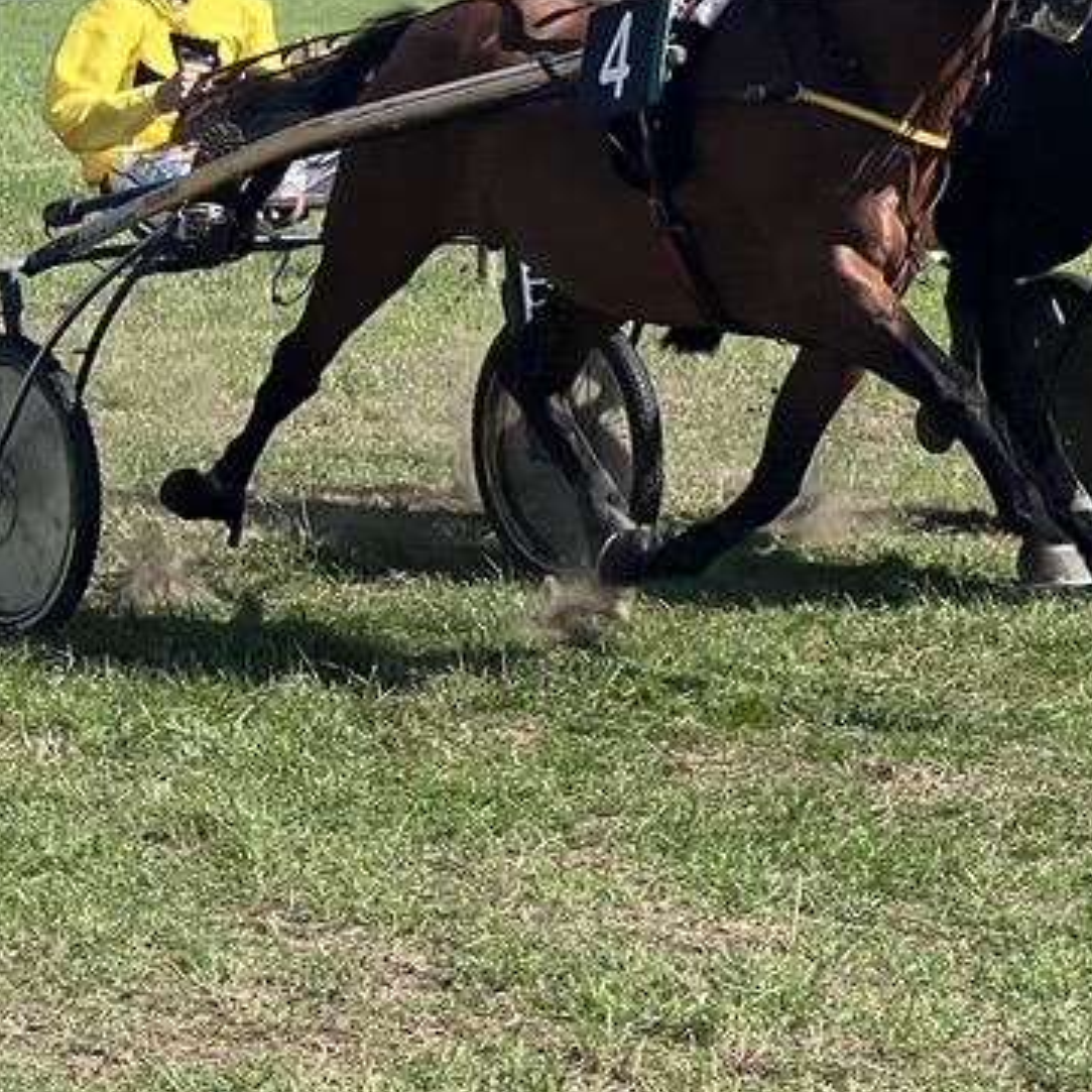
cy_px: 275
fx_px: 6888
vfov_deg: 9.1
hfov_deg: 9.1
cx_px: 454
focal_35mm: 193
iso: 32
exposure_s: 1/677
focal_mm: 9
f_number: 2.8
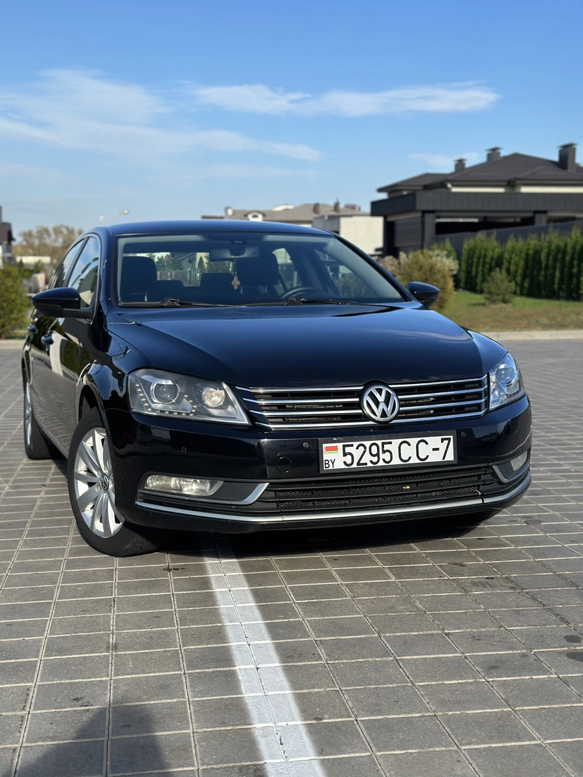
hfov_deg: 30.3
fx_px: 1078
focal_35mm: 48
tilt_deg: -6.6
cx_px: 292
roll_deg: +0.5
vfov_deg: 39.7
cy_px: 388
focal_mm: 6.86
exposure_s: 1/3876
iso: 100
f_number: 1.78
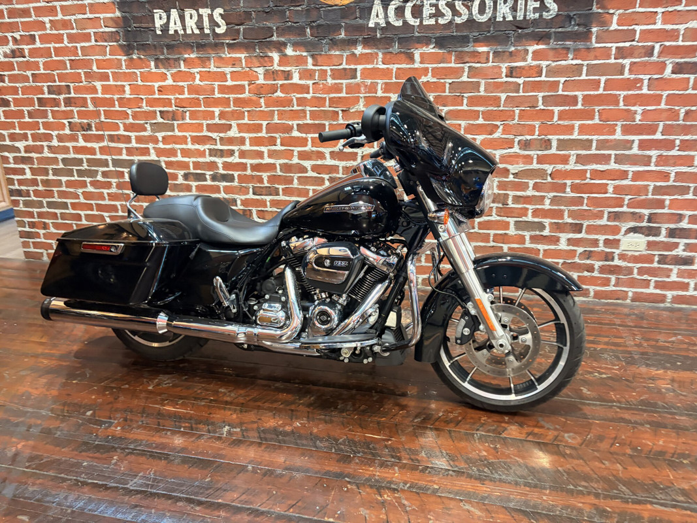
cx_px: 348
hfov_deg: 67.3
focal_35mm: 26
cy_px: 262
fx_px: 523
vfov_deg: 53.1
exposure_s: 1/60
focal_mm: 5.96
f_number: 1.6
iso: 320
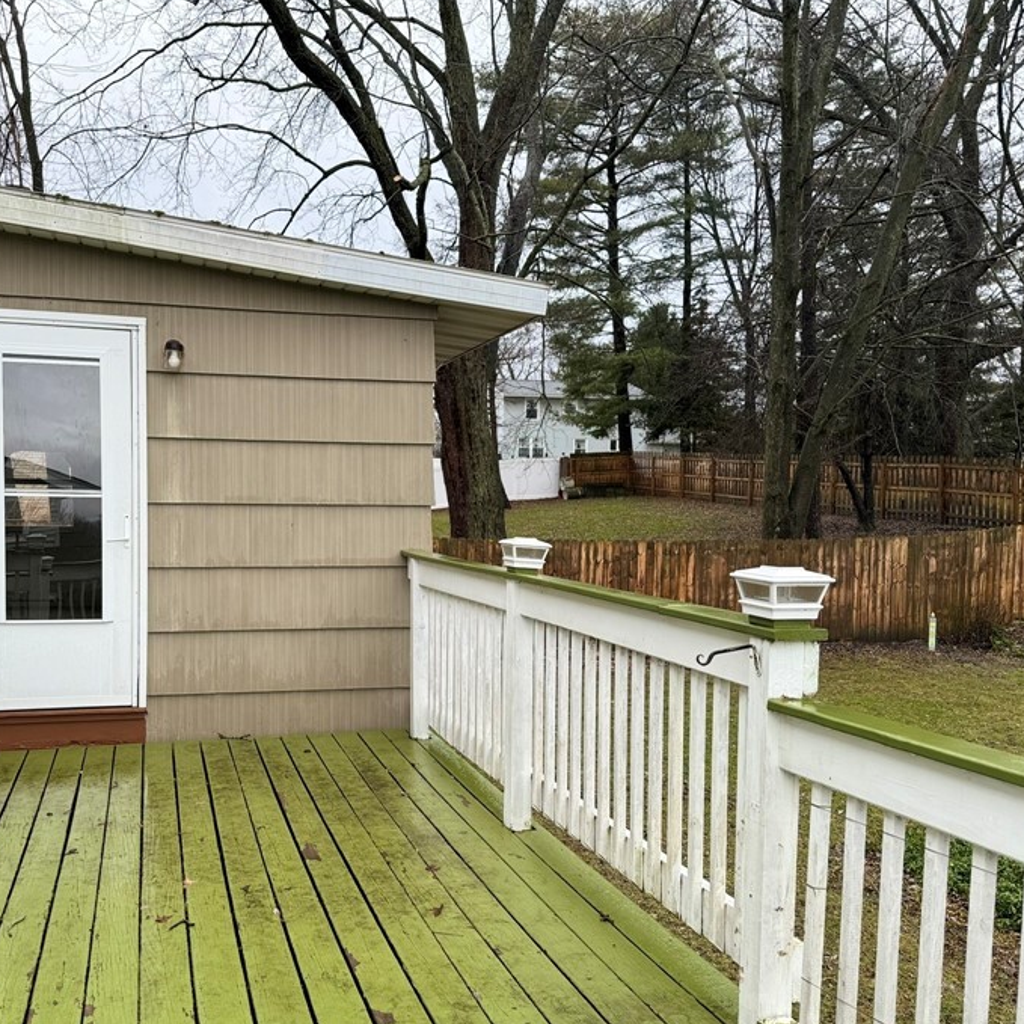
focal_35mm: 32
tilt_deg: -3.5
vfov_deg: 51.0
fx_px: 1071
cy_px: 572
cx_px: 389
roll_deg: -0.6
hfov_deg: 50.6
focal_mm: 6.86
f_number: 1.78
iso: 80
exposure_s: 1/488
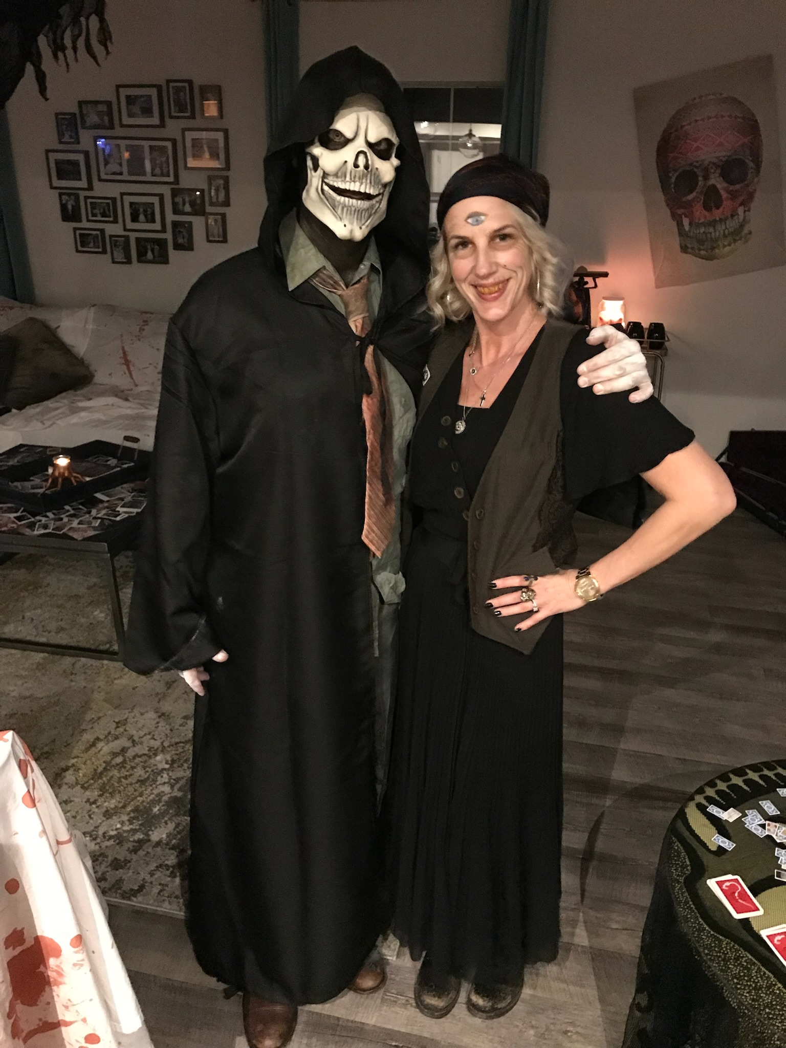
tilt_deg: -21.6
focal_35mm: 28
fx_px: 848
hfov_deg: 49.7
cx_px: 393
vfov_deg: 63.4
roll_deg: -1.0
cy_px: 524
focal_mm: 3.99
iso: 200
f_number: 1.8
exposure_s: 1/4
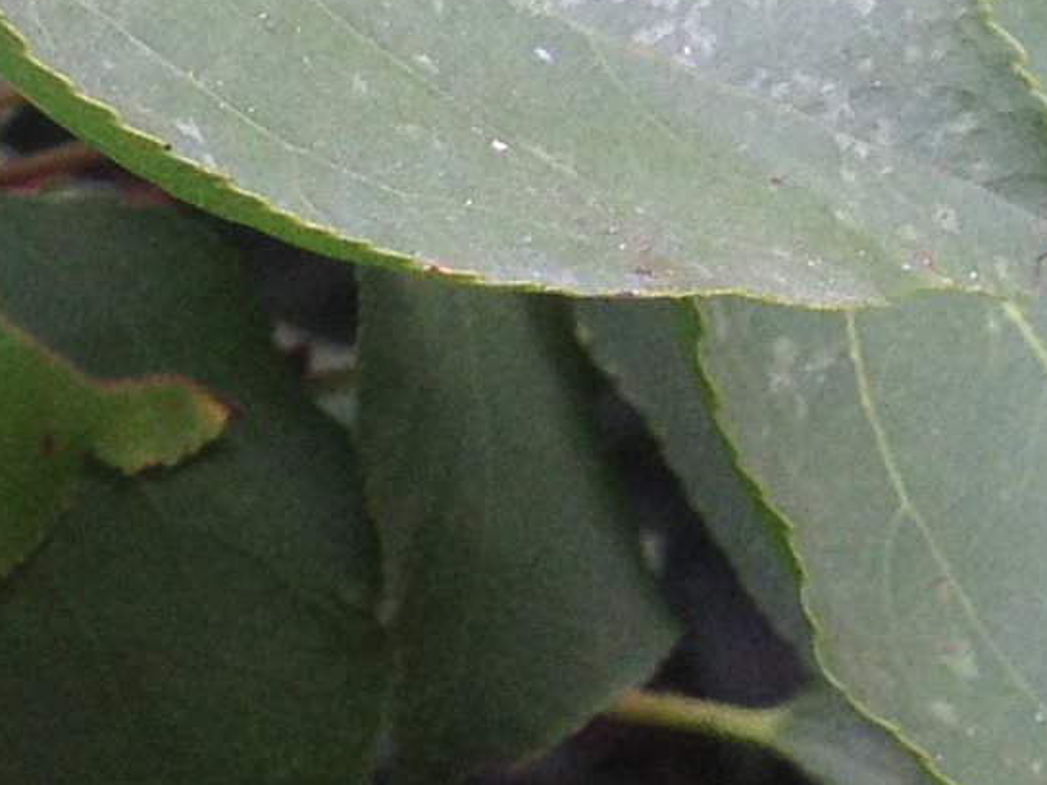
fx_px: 6352
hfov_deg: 8.2
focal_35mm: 210
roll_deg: -0.8
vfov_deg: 7.1
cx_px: -1979
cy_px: 358
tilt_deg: -10.3
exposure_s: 1/252
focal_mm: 4.28
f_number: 2.4
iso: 50
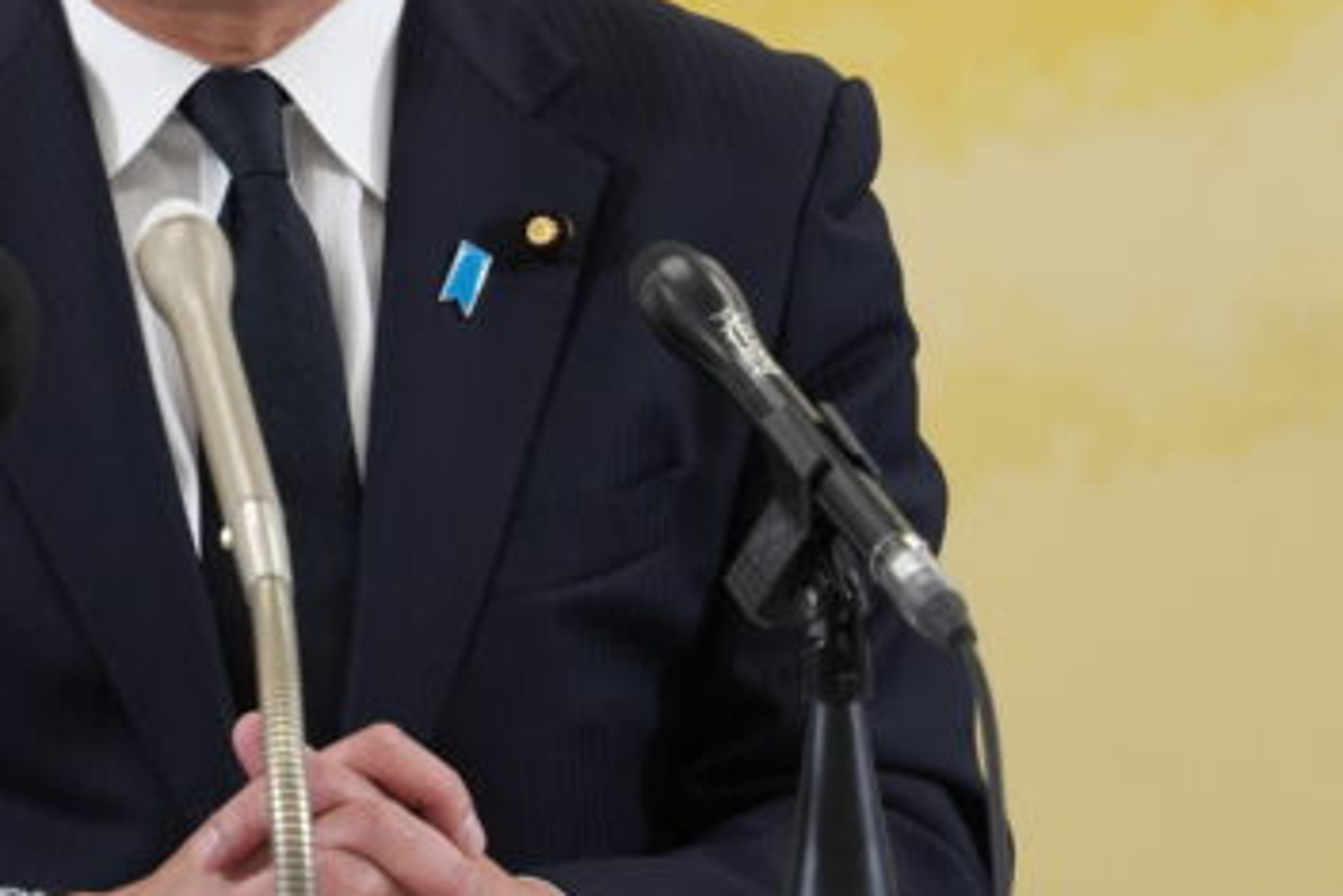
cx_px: 275
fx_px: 24444
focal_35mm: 655
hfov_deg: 3.1
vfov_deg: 2.1
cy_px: 57
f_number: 5.6
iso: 1000
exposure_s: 1/100
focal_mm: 200
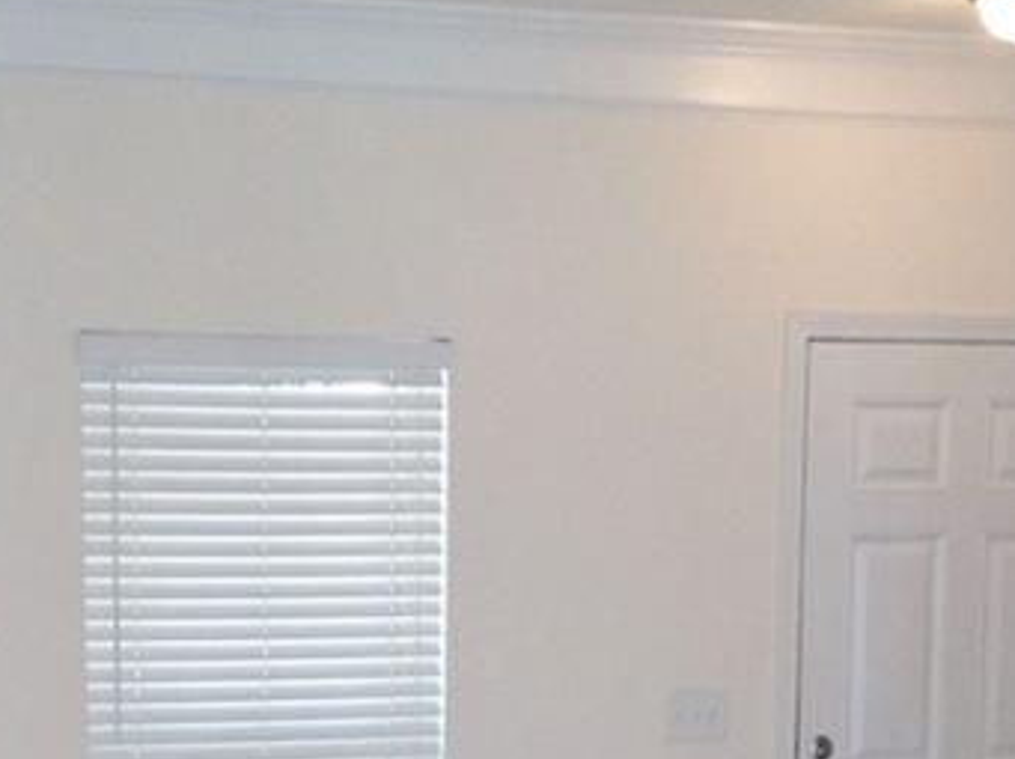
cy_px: 860
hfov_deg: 19.7
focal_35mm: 99
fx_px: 2900
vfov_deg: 14.5
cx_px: 247
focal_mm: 3.3
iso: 32
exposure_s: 1/33
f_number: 2.4
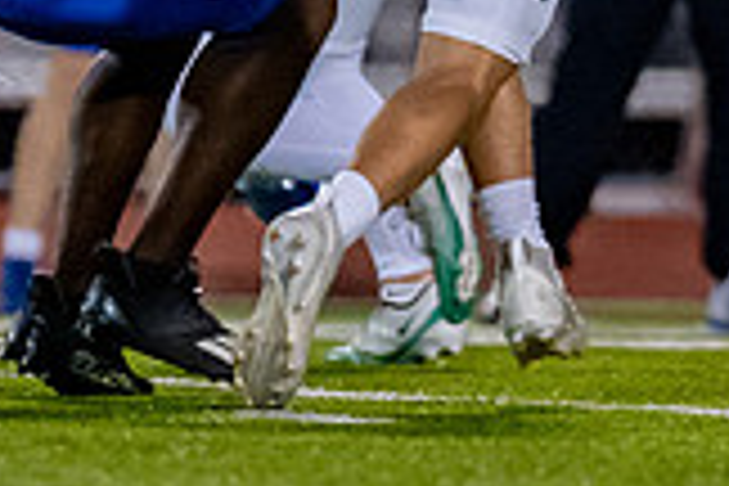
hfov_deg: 1.5
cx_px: 471
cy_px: -406
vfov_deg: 1.0
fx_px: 27923
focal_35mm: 1379
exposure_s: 1/1000
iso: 3200
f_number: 2.8
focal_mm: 200
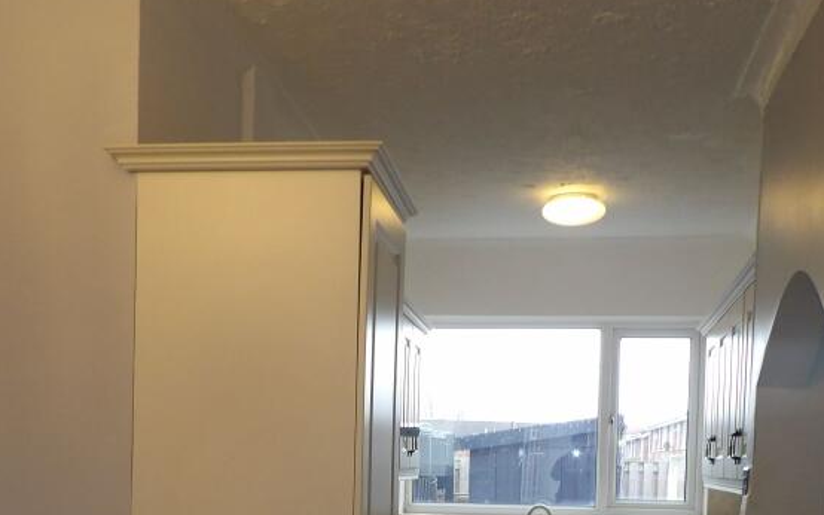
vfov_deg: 25.6
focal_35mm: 47
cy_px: 552
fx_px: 1055
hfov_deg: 42.7
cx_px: 402
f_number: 3.2
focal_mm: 4.3
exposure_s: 1/33
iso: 124
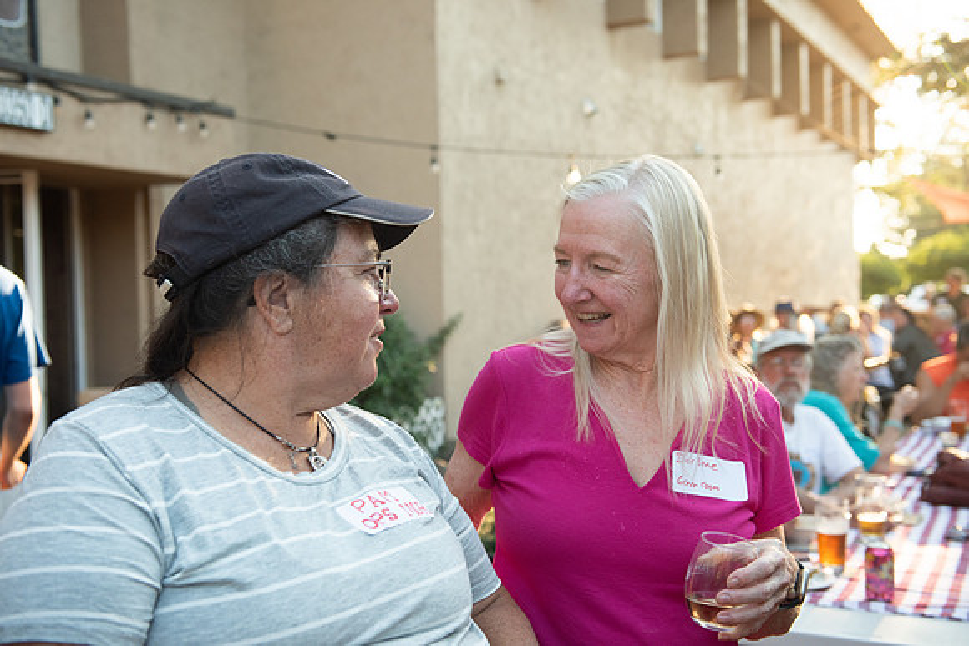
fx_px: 1185
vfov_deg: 30.5
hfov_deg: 44.5
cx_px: 484
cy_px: 323
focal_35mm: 44
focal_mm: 44
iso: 640
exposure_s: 1/800
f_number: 3.5
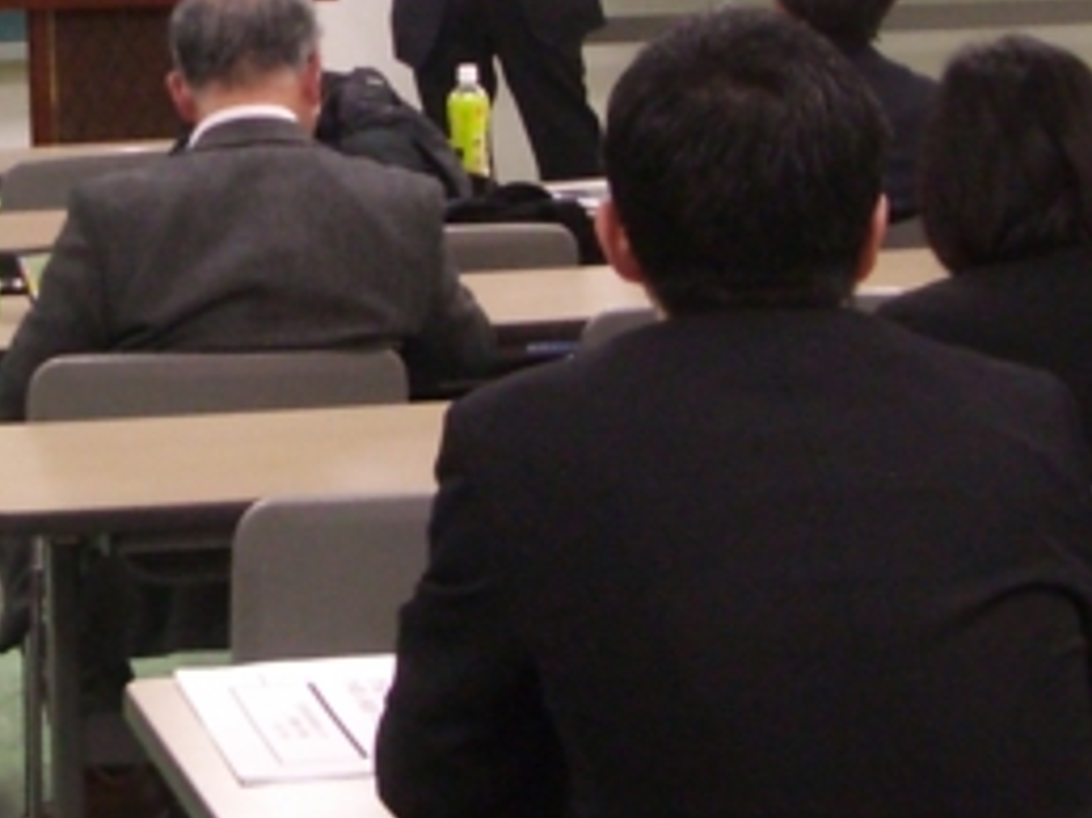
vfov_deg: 13.6
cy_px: 97
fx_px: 3405
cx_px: 42
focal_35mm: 108
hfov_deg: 17.8
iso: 200
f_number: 2.6
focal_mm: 5.8
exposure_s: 1/30
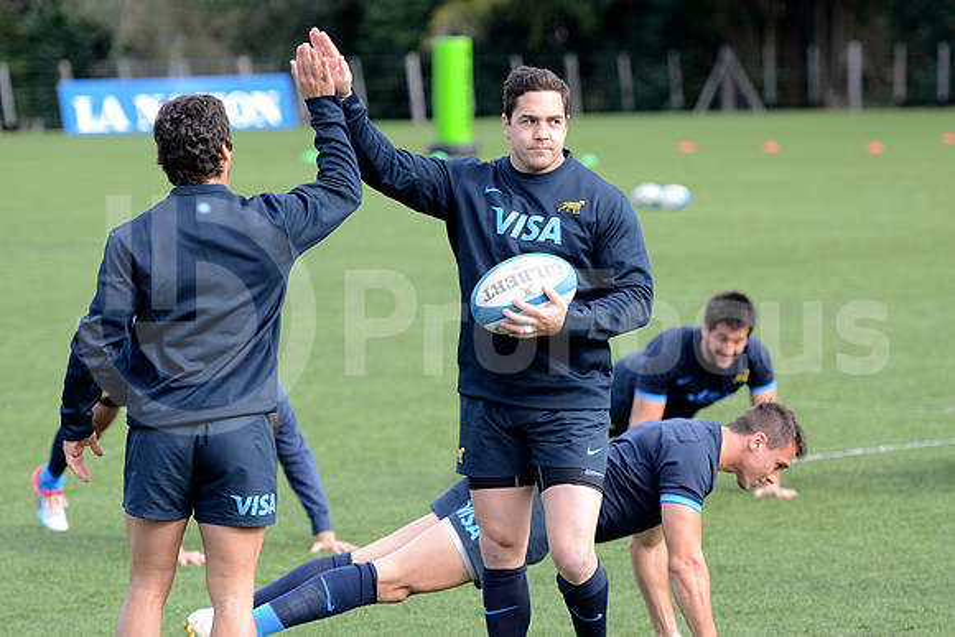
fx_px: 4776
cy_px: 318
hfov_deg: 11.4
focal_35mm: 180
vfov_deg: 7.6
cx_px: 478
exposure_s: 1/1000
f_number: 4
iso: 800
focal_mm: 180
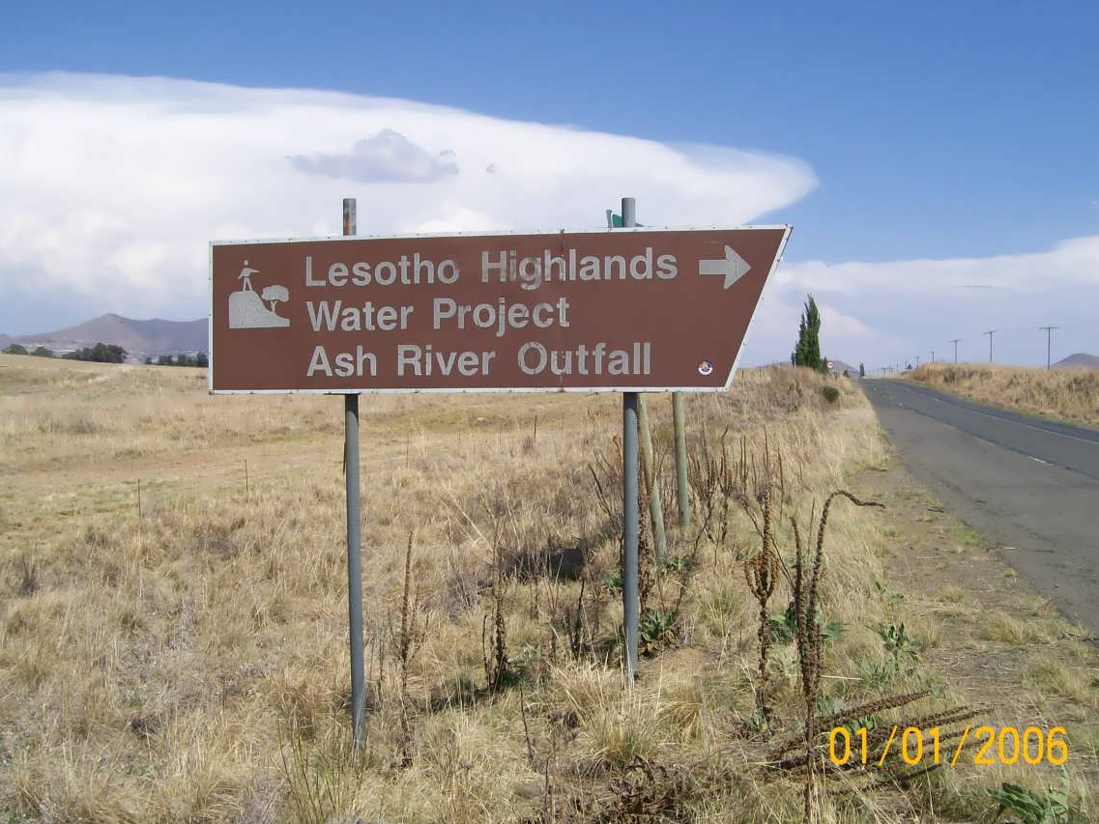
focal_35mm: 38
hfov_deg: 49.0
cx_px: 548
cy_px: 418
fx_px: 1207
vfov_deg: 37.7
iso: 80
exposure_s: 1/851
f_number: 4.8
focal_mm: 6
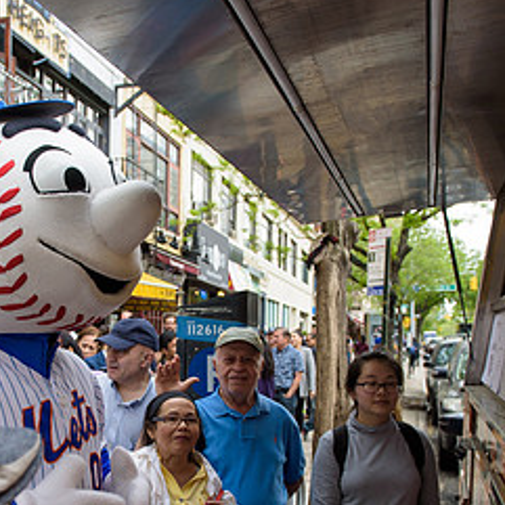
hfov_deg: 34.3
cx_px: 161
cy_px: 374
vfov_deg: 34.0
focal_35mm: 49
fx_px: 809
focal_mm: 24
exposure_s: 1/250
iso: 200
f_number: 4
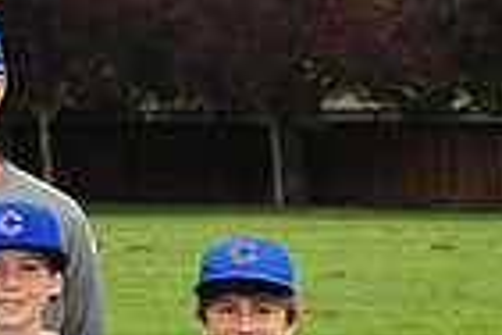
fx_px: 4573
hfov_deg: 6.2
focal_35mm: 328
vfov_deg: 4.2
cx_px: -103
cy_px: 570
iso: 400
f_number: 8
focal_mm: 80
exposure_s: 1/320
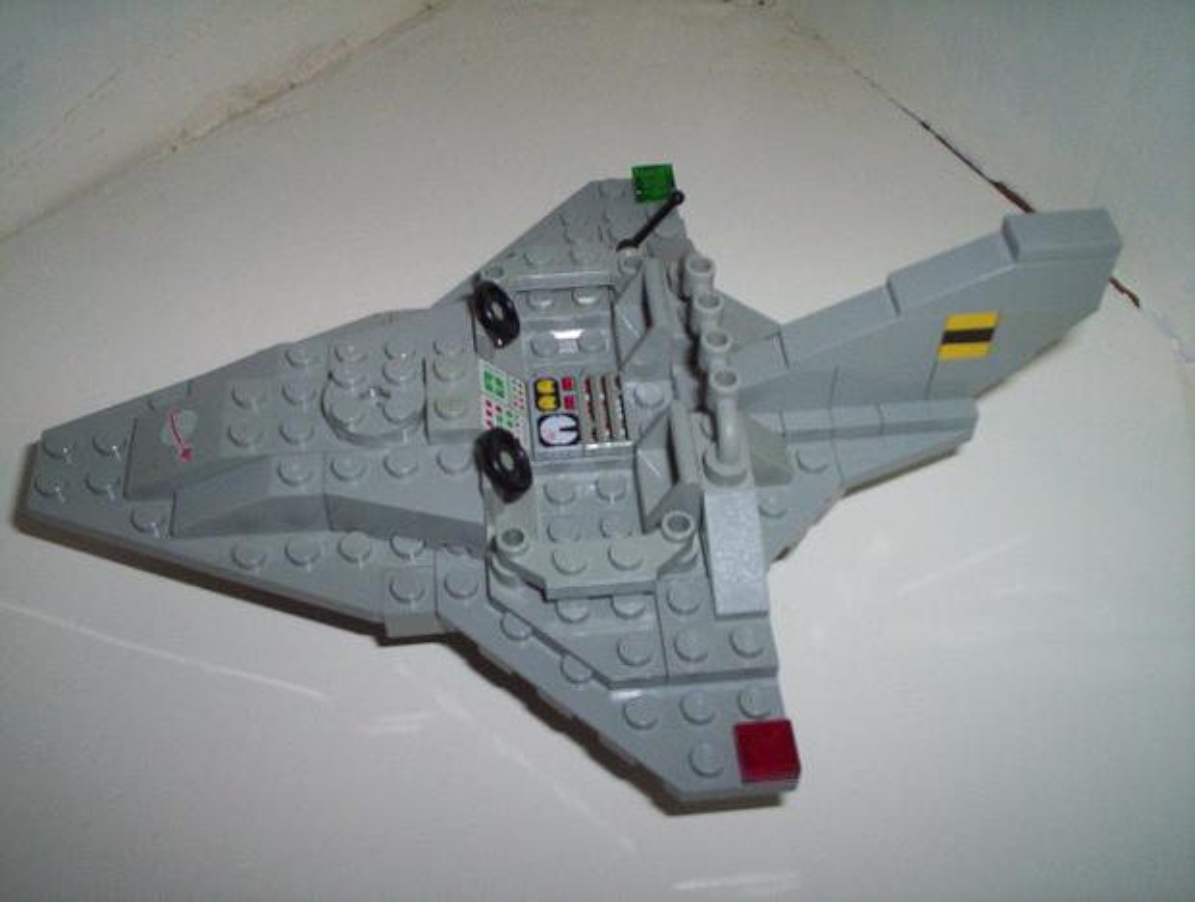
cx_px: 598
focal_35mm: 38
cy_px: 451
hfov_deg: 48.9
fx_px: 1315
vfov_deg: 37.9
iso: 140
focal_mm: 4.99
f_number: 4.5
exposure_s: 1/60
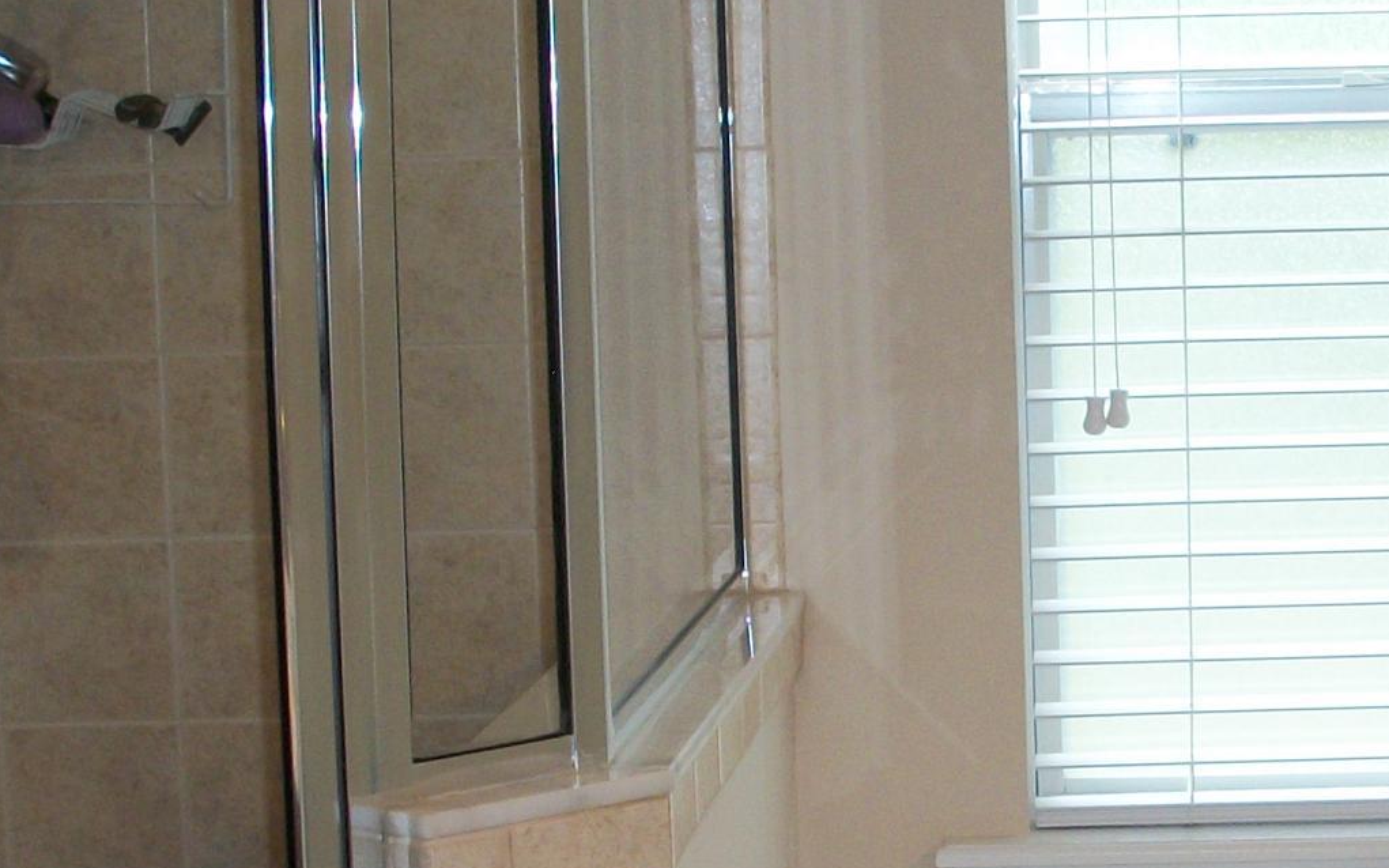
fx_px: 4126
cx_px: 1056
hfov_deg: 19.0
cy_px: 873
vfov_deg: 11.9
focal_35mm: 109
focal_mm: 6.3
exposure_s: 1/40
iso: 80
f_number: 3.1
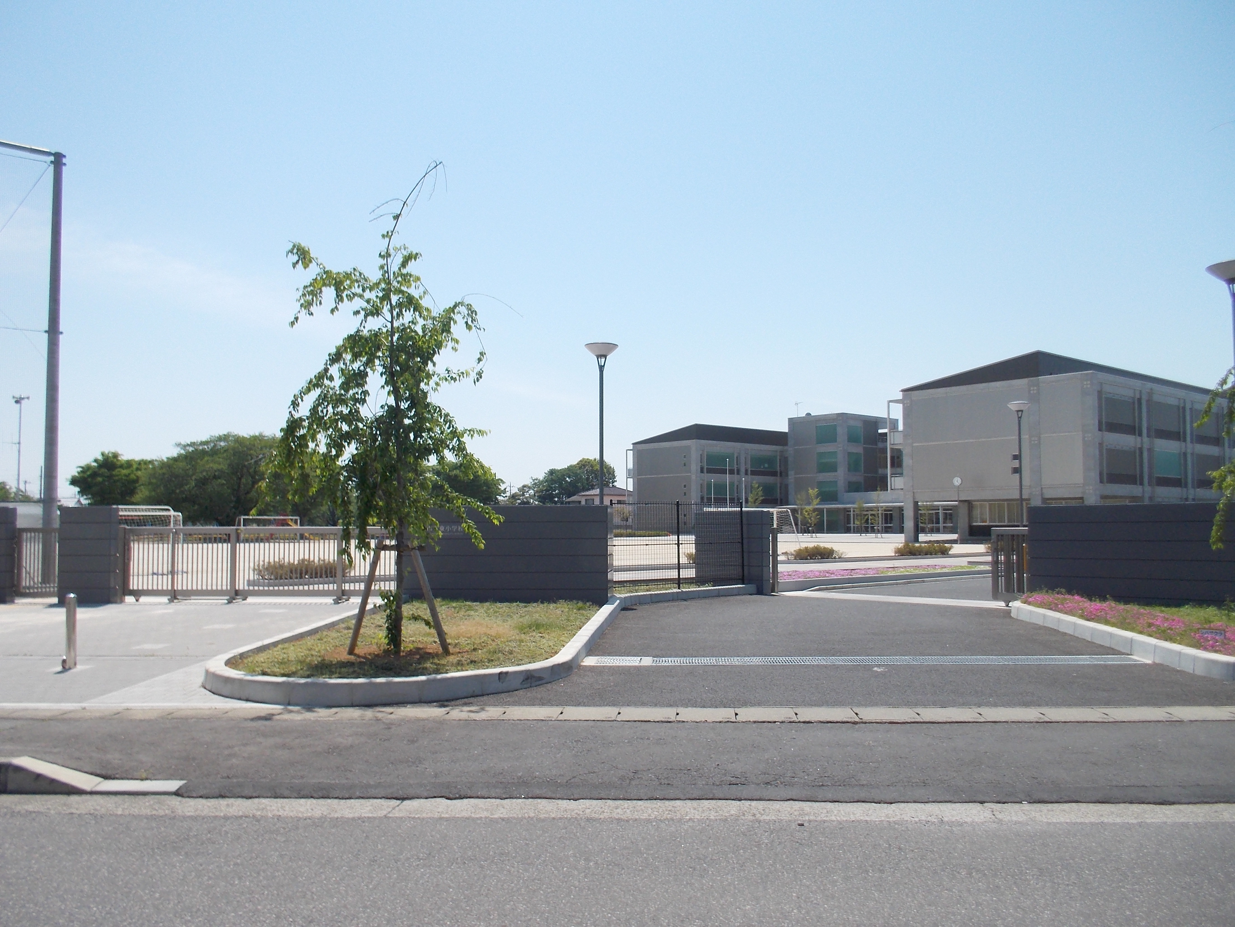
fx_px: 1035
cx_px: 618
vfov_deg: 48.2
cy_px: 464
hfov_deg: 61.7
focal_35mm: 29
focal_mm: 4.1
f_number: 3.3
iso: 80
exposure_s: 1/1000
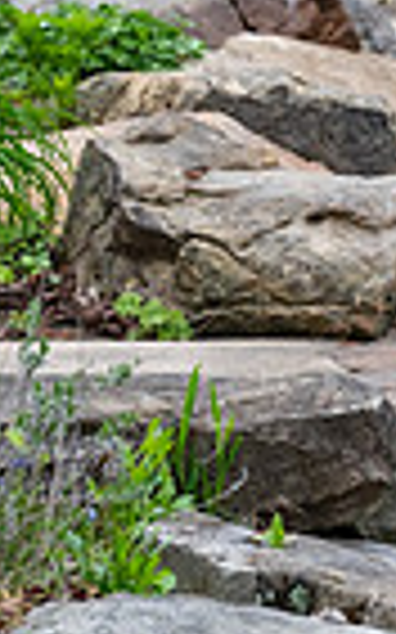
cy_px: -81
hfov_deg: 3.7
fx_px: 6033
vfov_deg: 6.0
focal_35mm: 349
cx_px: 670
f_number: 4
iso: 250
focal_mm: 71.5
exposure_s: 1/400
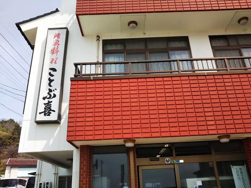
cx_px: 126
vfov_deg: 46.8
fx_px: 218
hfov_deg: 60.0
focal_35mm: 30
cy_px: 94
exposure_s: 1/973
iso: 20
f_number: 2.2
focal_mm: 4
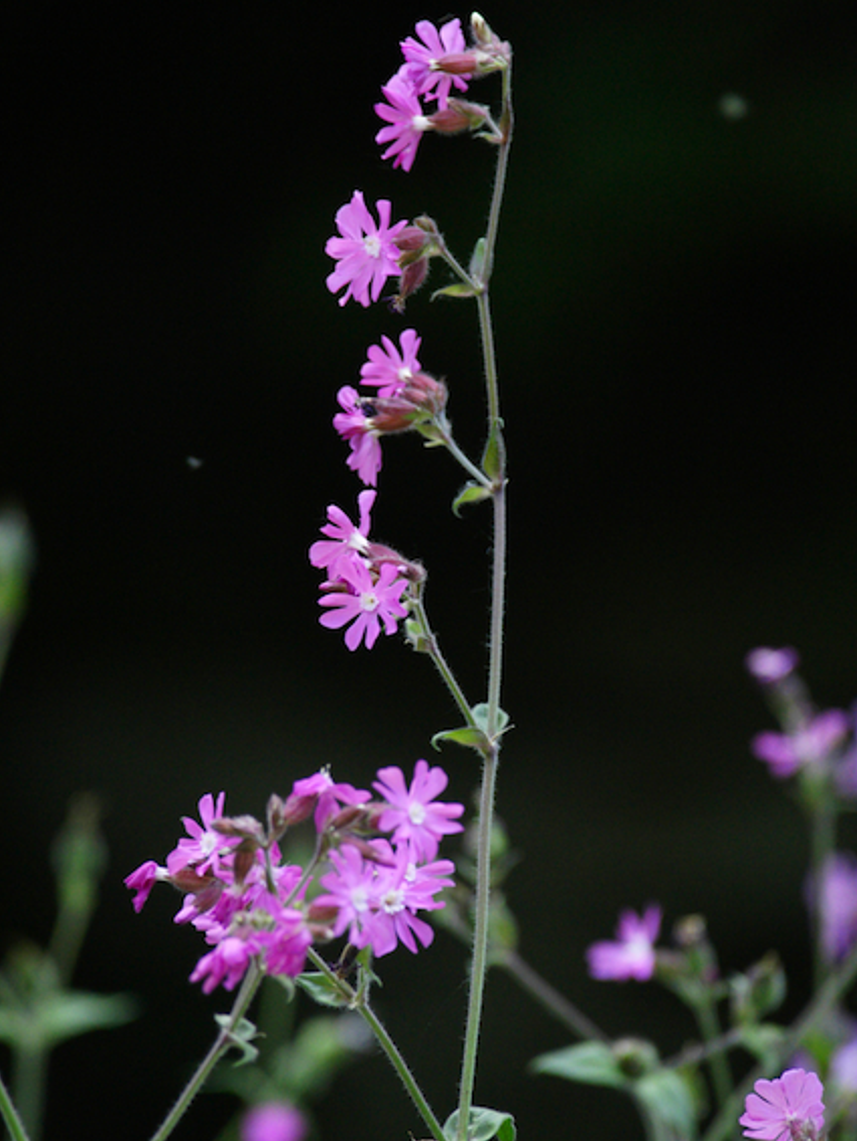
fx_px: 30115
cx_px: 428
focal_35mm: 913
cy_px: 566
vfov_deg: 2.2
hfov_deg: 1.6
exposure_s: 1/160
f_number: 6.3
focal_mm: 560
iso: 1600
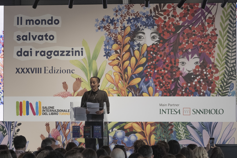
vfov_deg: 10.3
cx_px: 118
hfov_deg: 15.4
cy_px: 79
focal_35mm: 133
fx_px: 876
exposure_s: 1/160
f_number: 8
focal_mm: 88.8
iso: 2500
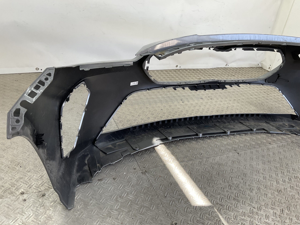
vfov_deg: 48.2
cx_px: 150
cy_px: 112
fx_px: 251
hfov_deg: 61.7
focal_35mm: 29
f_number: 1.8
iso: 16
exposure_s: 1/103
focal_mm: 3
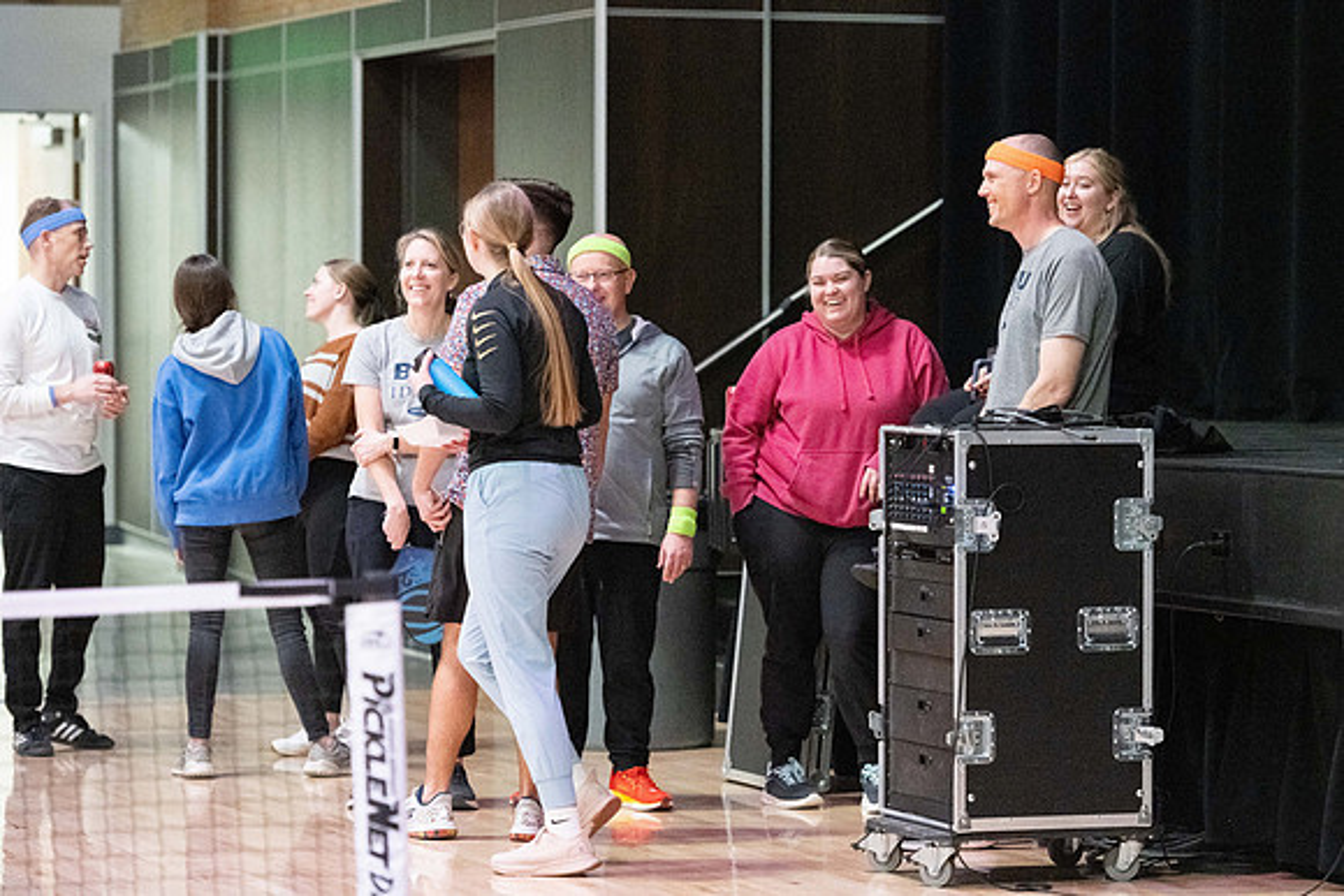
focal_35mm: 143
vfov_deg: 9.6
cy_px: 420
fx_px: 5357
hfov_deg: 14.3
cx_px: 714
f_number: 2.8
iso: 6400
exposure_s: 1/500
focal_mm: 135
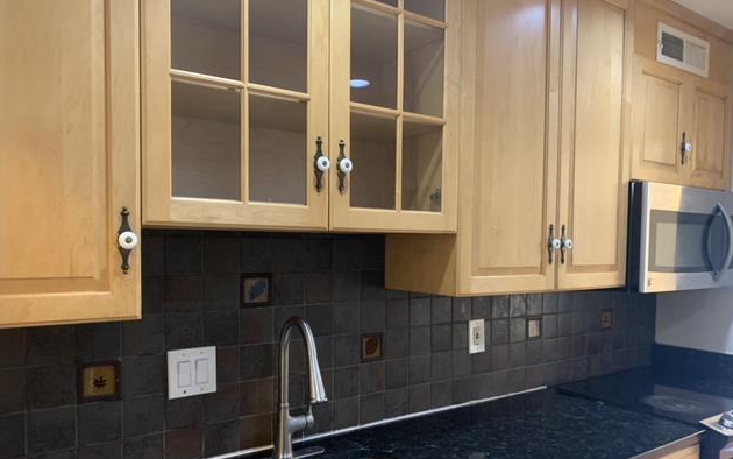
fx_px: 559
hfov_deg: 66.5
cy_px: 262
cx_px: 366
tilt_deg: -2.4
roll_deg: -1.0
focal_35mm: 28
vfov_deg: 44.4
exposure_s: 1/40
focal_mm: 4.25
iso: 400
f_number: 1.8
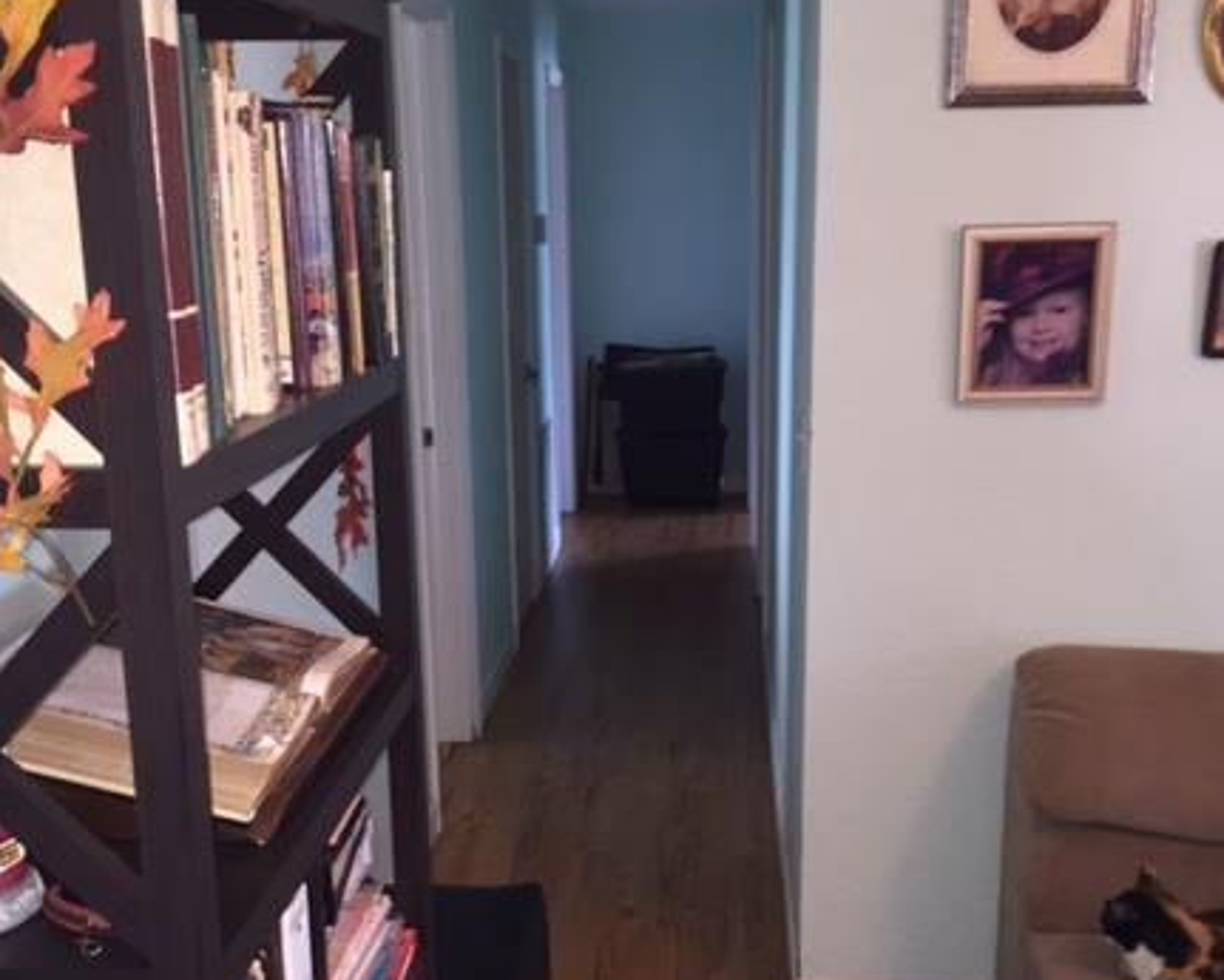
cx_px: 633
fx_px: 1522
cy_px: 605
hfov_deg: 43.8
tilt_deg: -14.5
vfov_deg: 35.5
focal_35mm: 42
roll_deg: +0.3
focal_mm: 4.15
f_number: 2.2
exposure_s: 1/16
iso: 100
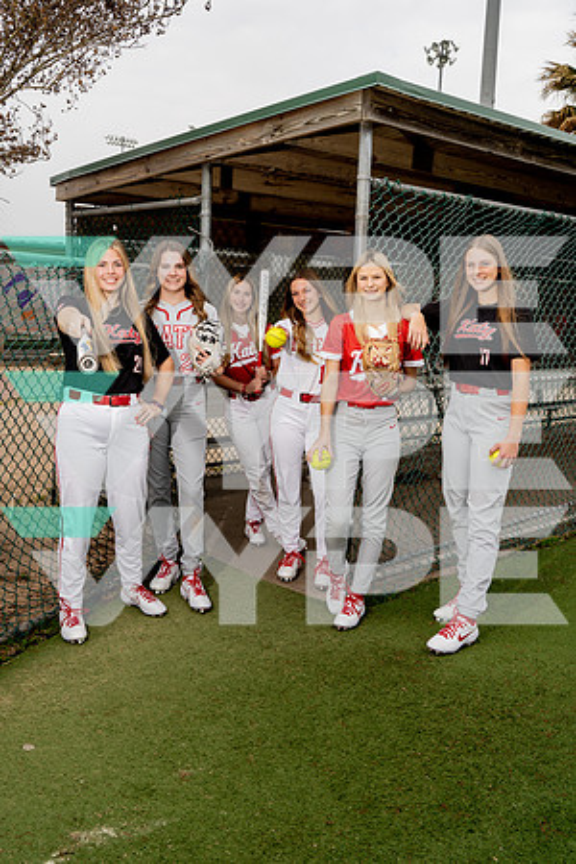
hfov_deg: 37.9
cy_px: 432
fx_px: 840
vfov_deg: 54.4
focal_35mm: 35
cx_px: 288
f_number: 8
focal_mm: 35
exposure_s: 1/250
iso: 125
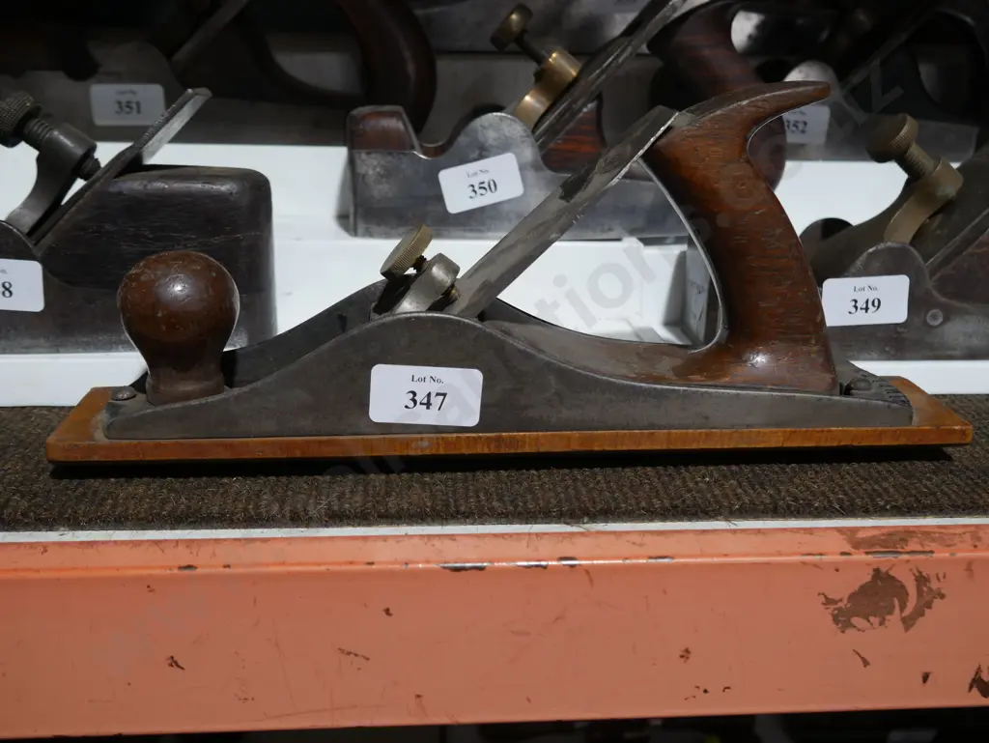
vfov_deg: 41.8
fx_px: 972
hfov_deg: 53.9
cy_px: 372
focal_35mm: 34
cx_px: 494
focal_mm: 17
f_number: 4
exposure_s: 1/60
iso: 320
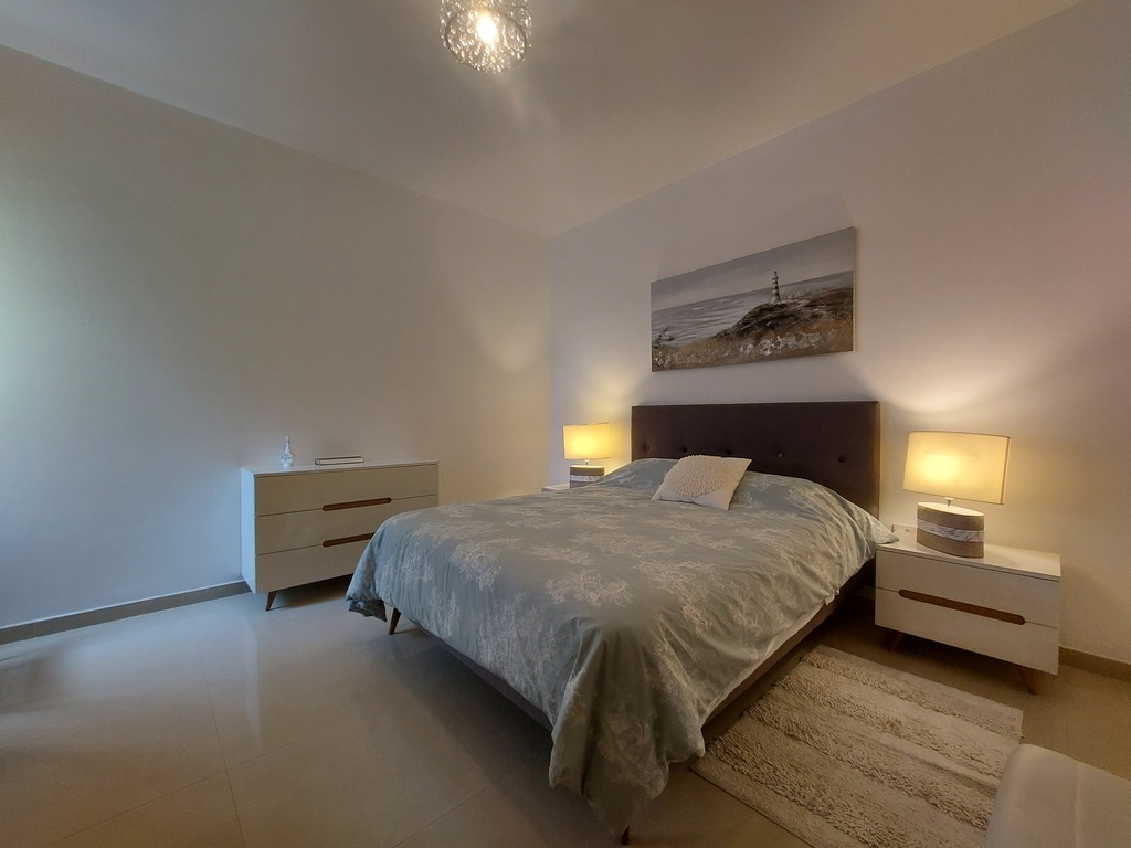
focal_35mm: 13
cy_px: 424
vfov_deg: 89.9
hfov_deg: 106.2
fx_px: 425
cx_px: 566
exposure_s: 1/50
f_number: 2.2
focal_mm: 1.74
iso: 125
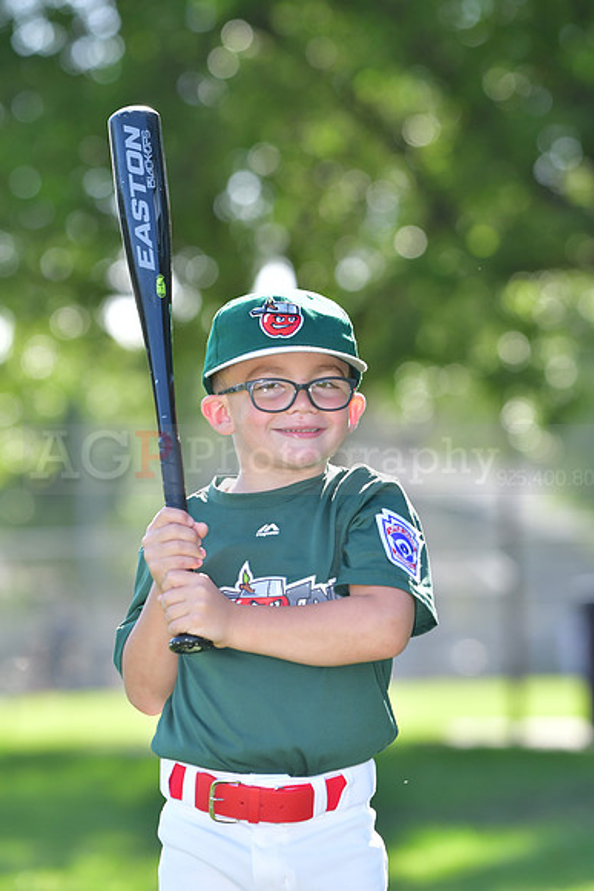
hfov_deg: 6.8
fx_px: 5008
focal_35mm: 202
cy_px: 446
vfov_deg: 10.2
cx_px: 297
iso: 400
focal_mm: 135
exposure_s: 1/1250
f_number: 4
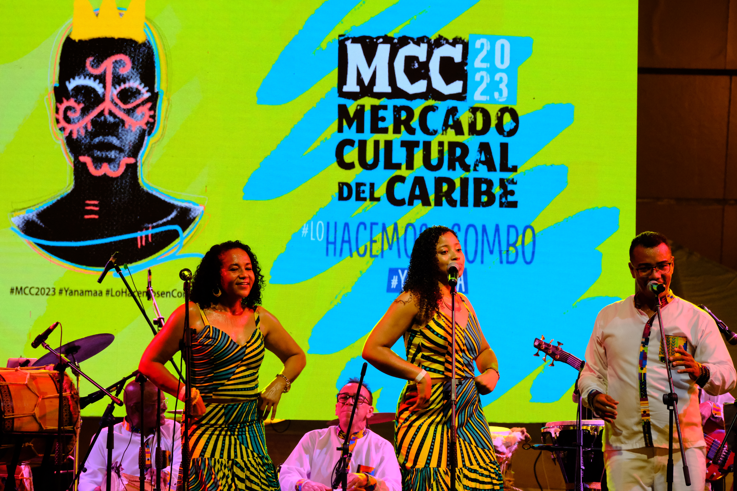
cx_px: 368
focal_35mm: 191
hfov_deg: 10.8
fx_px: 3910
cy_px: 246
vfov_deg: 7.2
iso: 5000
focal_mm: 127.1
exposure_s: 1/125
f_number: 6.4
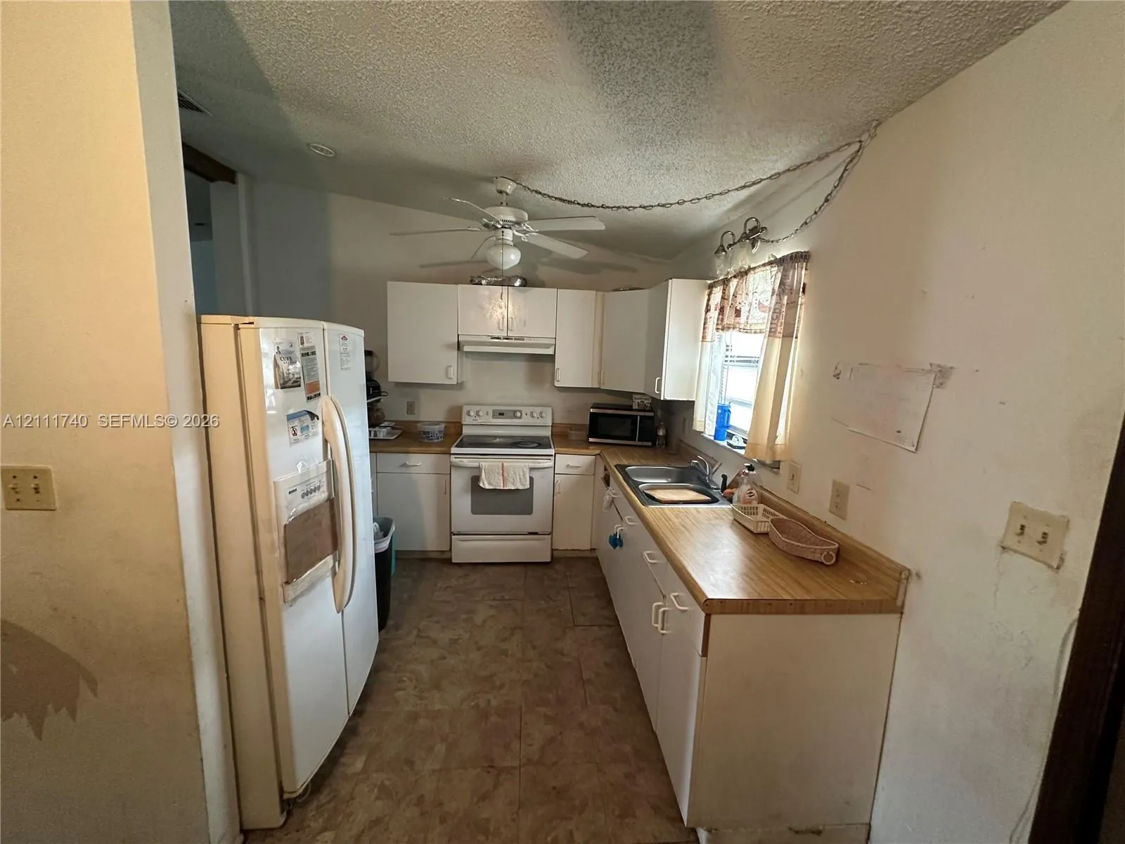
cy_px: 422
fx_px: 455
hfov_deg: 102.1
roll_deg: -1.6
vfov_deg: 85.7
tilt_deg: -9.4
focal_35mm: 14
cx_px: 562
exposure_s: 1/60
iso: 400
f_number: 2.2
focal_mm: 2.22
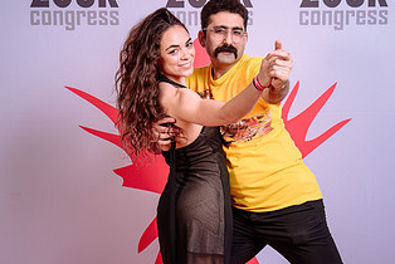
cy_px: 191
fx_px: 922
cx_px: 228
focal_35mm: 84
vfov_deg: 16.2
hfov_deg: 24.1
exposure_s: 1/160
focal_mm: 41
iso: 100
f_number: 5.6
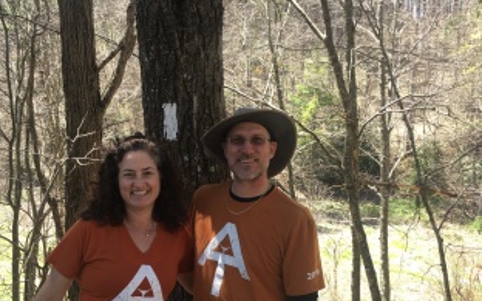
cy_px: 198
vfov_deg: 35.0
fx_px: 473
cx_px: 209
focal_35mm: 36
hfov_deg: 53.8
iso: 25
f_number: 2.2
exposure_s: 1/125
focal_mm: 4.15
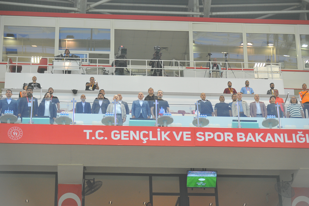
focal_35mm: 105
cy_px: 103
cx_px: 154
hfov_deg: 19.5
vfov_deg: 13.0
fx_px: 901
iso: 2000
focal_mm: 105
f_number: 6.3
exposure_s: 1/400
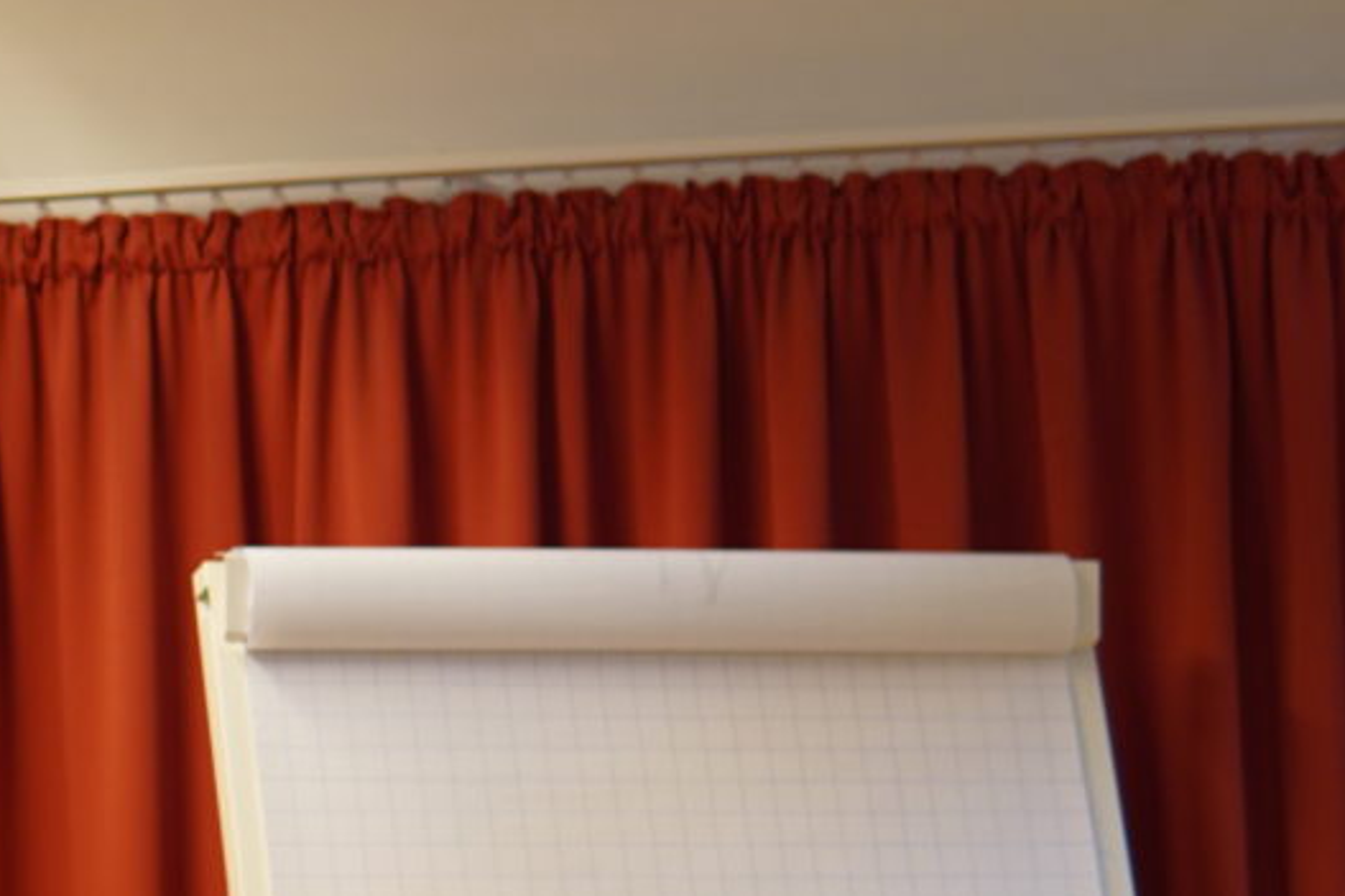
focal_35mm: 164
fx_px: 6125
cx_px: -692
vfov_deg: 8.3
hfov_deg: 12.0
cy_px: 768
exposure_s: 1/50
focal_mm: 30
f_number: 1.8
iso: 125
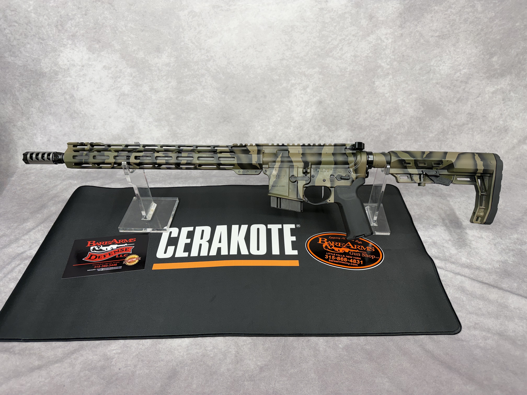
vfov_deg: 56.8
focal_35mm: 24
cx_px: 264
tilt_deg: -39.1
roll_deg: +1.5
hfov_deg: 71.6
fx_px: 365
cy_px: 198
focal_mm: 6.76
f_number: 1.78
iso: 64
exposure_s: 1/173
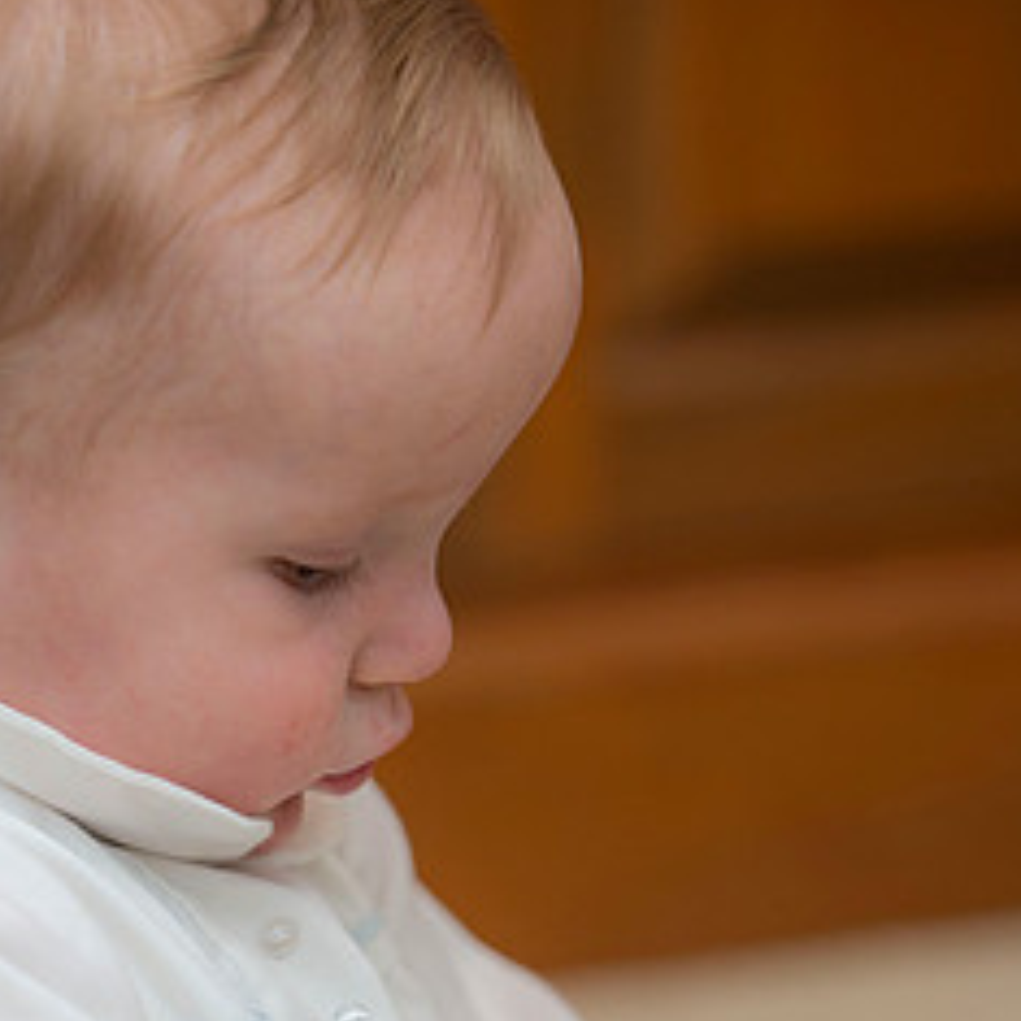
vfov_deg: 5.3
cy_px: 965
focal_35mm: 328
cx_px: -94
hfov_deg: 5.3
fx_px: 10945
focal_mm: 135
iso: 200
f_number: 2.8
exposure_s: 1/125
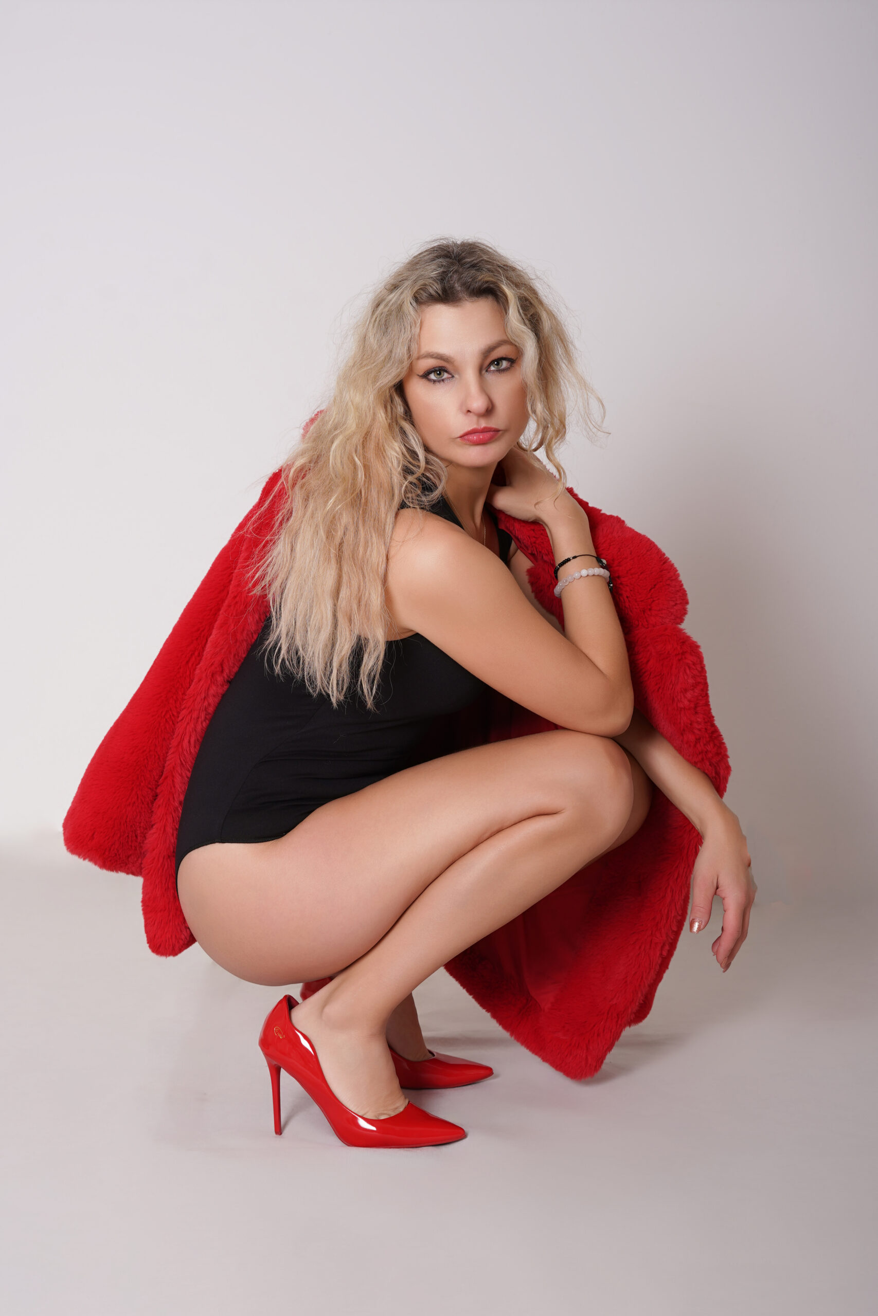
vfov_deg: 39.6
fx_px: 1829
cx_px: 439
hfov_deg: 27.0
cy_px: 658
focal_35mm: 50
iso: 125
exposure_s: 1/125
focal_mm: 50
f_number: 6.3
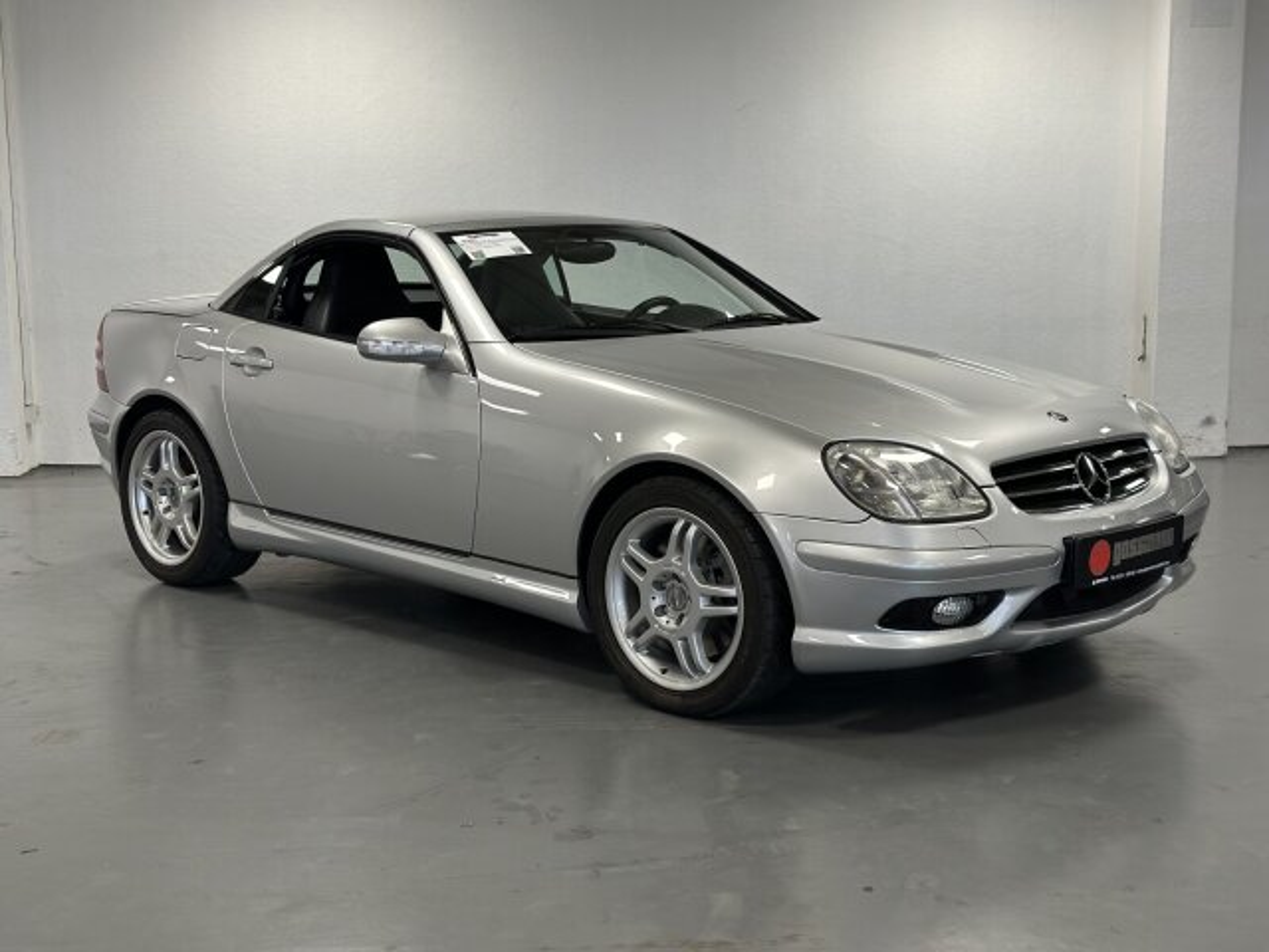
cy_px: 476
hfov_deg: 39.7
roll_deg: +0.2
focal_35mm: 48
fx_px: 1760
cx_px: 634
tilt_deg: -9.1
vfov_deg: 30.3
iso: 125
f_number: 1.78
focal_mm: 6.86
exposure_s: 1/87
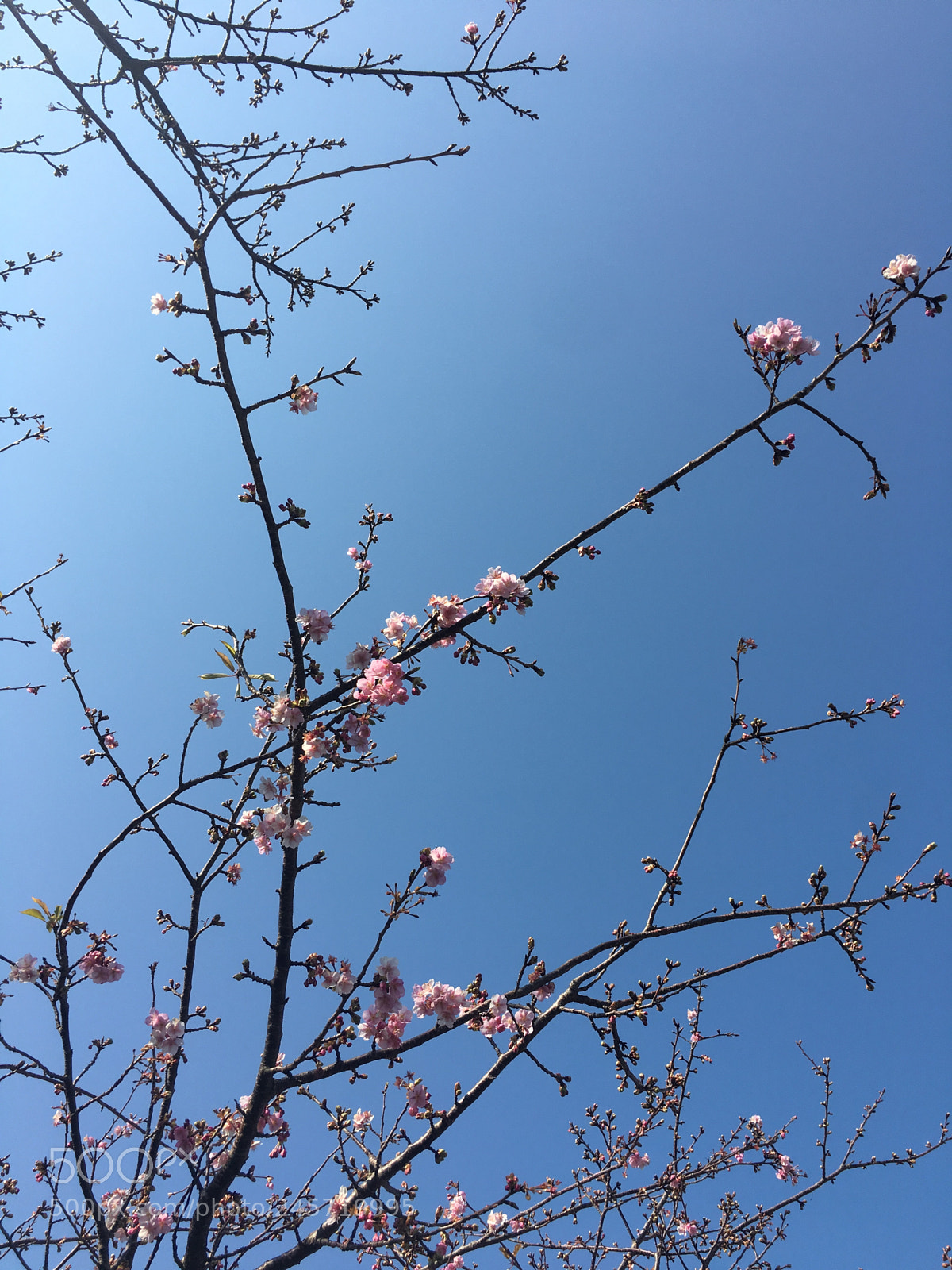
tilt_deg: +65.4
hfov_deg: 48.2
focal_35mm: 29
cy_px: 635
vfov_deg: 61.7
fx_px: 1063
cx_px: 476
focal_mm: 4.15
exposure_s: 1/1399
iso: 25
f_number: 2.2
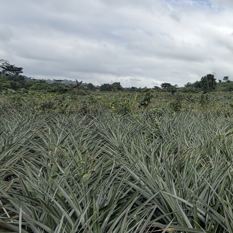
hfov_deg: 32.9
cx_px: 301
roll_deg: +0.3
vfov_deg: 43.8
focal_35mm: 38
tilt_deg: +2.4
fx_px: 289
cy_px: 102
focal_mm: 2.22
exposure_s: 1/1033
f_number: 2.2
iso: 20
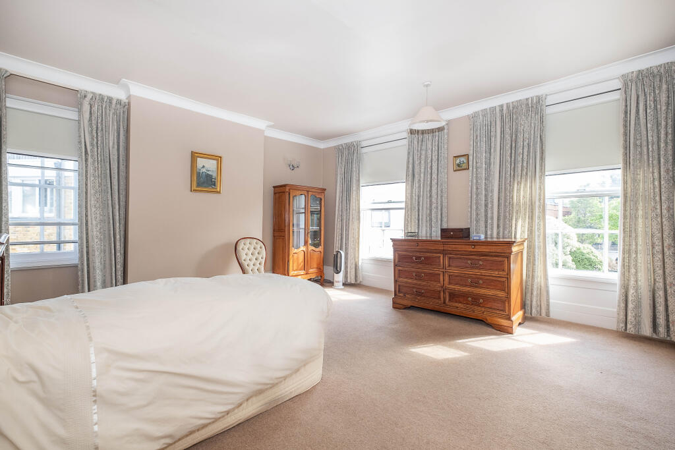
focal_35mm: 15
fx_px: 281
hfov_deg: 100.4
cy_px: 225
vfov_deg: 77.3
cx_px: 338
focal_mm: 10
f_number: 5.6
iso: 400
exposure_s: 1/60
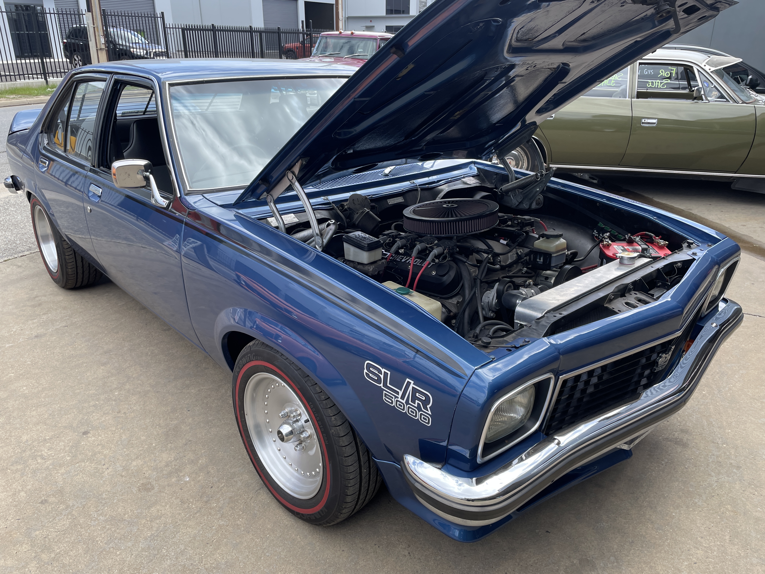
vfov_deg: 53.1
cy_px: 287
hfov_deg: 67.3
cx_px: 382
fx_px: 575
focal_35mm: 26
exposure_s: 1/785
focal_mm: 4.2
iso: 32
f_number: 1.6
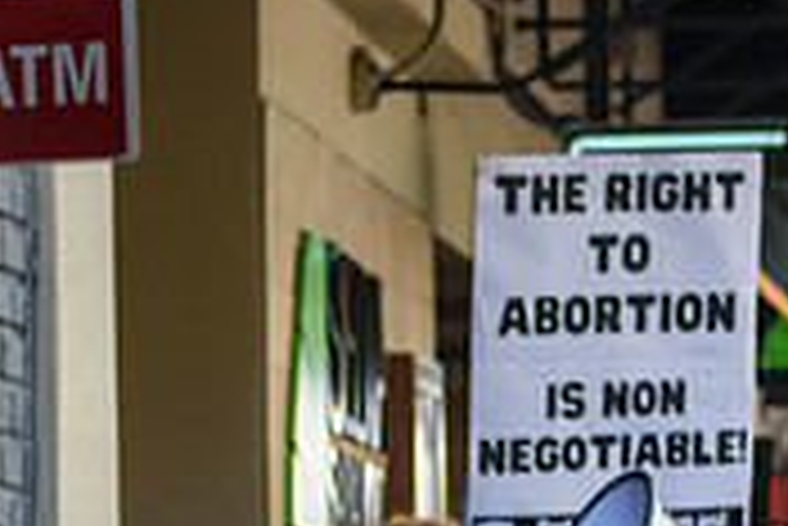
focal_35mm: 423
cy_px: 699
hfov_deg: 4.9
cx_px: 905
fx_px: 9266
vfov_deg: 3.2
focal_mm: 85
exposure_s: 1/400
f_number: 5
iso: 400
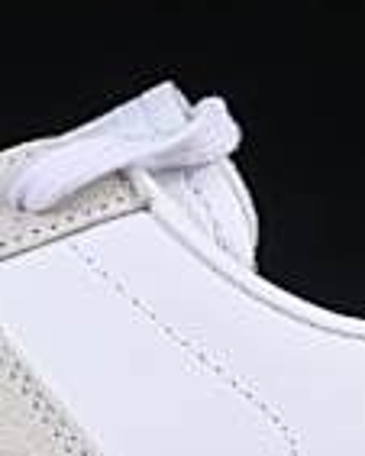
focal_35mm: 398
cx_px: -52
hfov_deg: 3.9
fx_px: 5368
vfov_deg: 4.9
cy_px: 202
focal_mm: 50
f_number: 8
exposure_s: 1/80
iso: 160
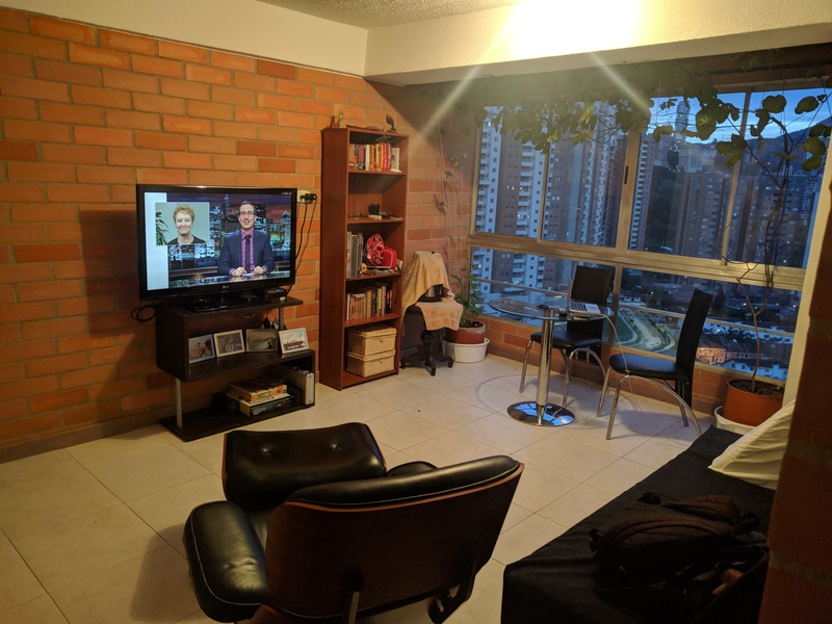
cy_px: 312
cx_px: 416
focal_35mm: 26
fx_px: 625
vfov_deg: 53.1
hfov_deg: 67.3
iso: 545
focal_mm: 4.67
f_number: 2
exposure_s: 1/75.7
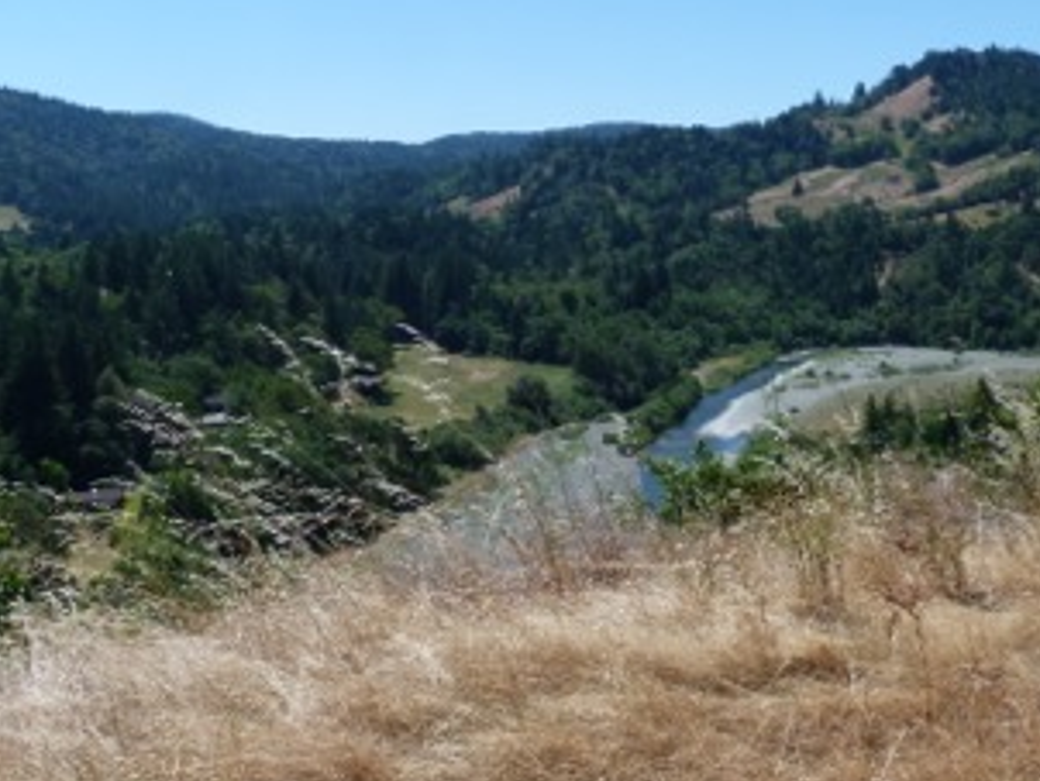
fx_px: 1293
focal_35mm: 43
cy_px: 196
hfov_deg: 43.2
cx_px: 696
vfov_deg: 33.0
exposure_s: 1/320
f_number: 5.6
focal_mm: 4.5
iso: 80
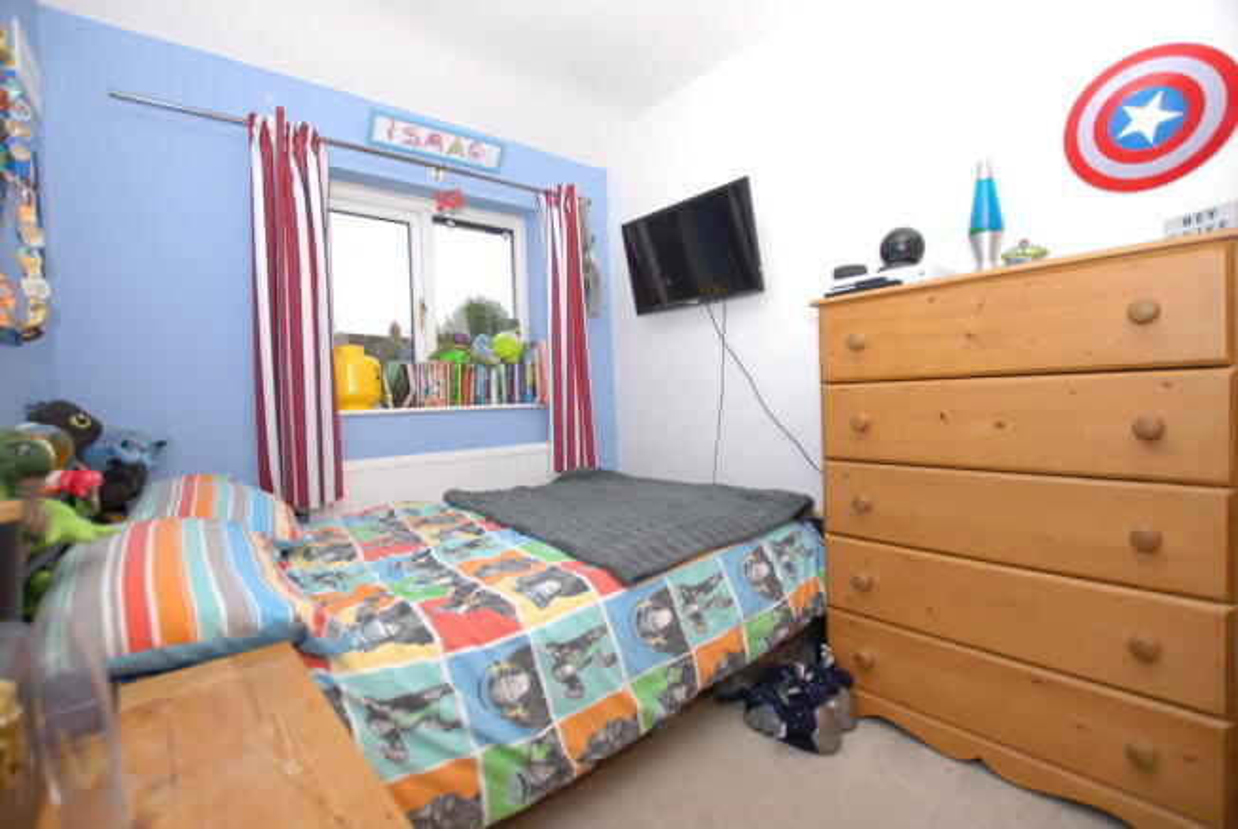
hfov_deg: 100.3
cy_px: 414
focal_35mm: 15
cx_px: 619
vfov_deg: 77.5
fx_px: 516
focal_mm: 10
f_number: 3.5
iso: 100
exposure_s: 1/100
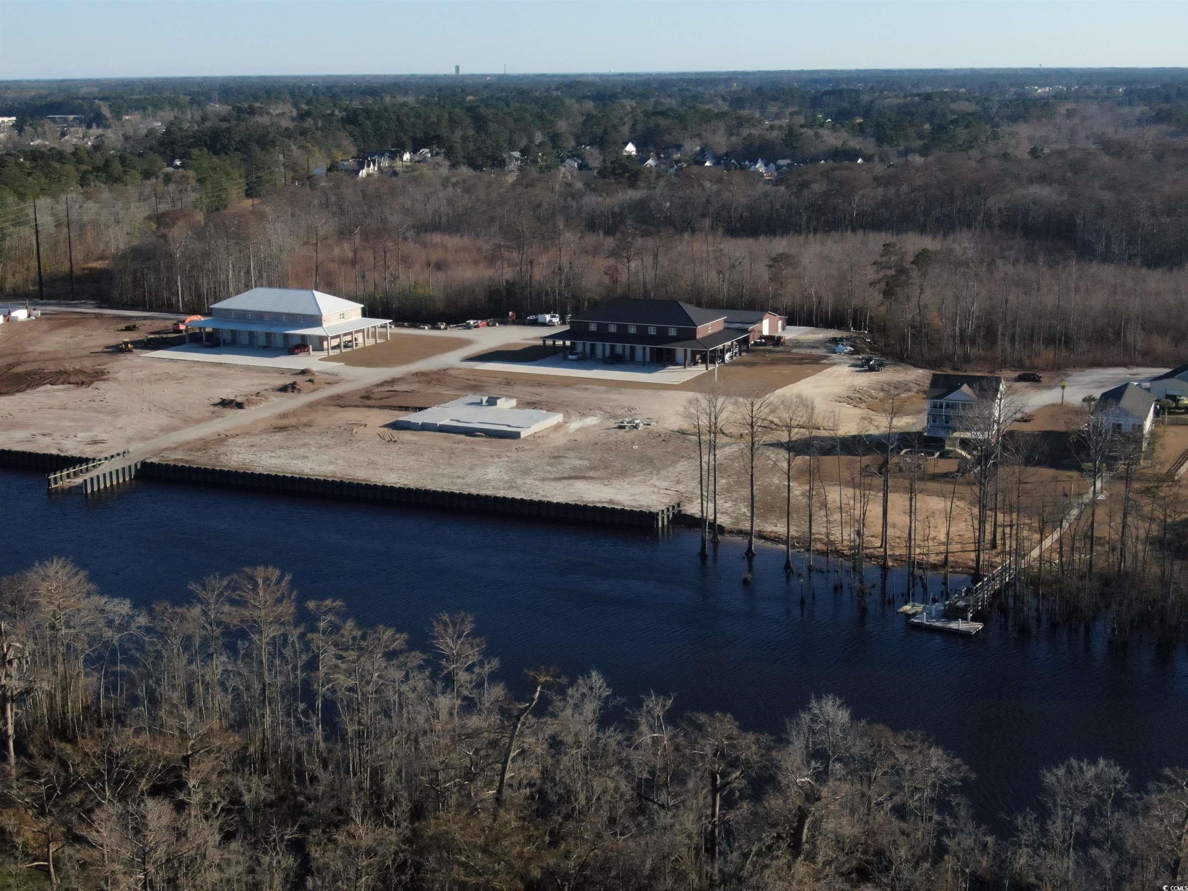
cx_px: 594
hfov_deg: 39.7
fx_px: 1647
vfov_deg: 30.3
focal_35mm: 48
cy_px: 446
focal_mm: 8.6
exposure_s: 1/4000
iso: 800
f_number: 3.8
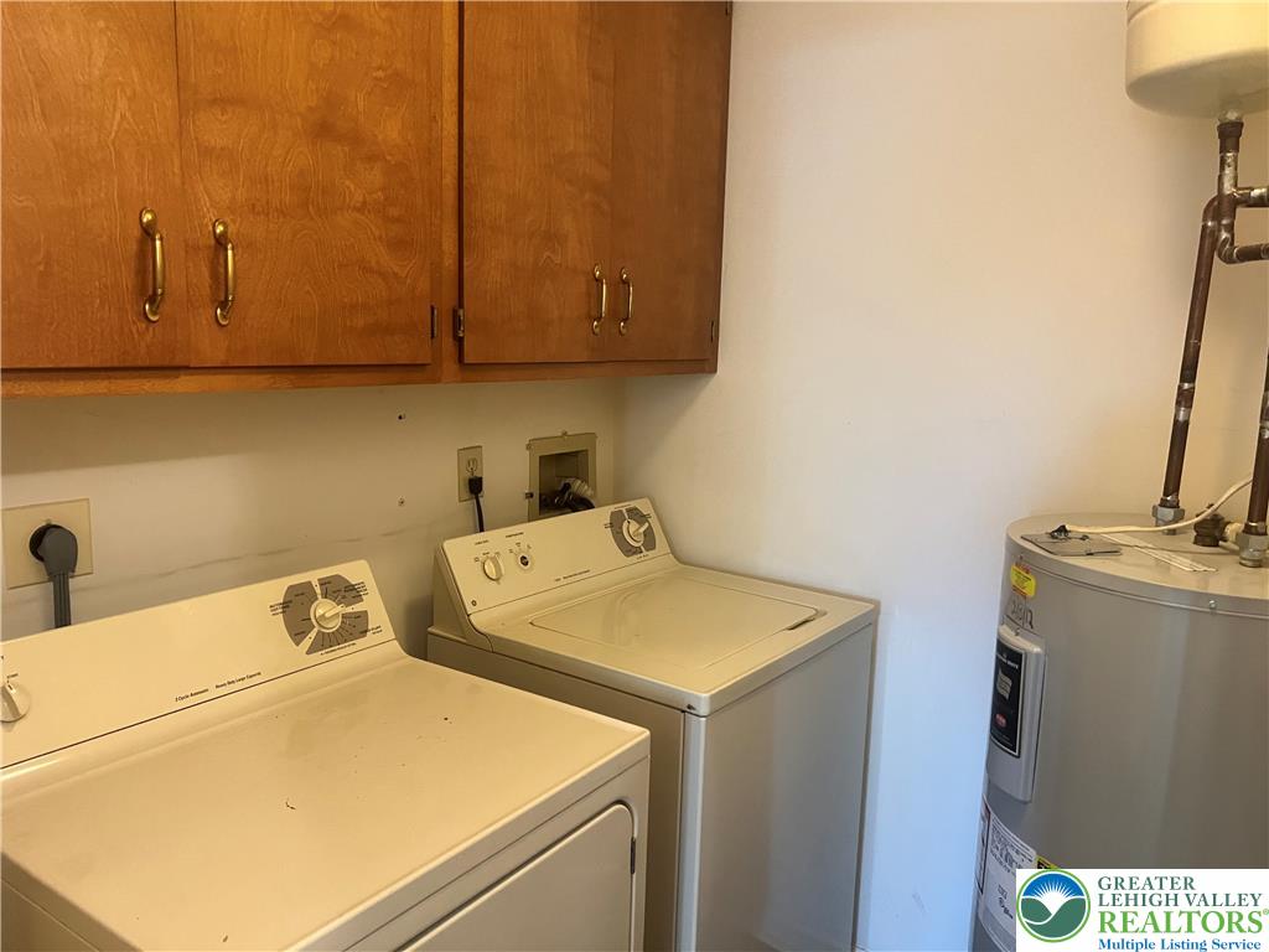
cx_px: 634
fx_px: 953
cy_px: 476
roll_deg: -1.3
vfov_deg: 53.1
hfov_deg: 67.3
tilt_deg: -10.0
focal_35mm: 26
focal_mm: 5.7
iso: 320
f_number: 1.5
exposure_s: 1/60
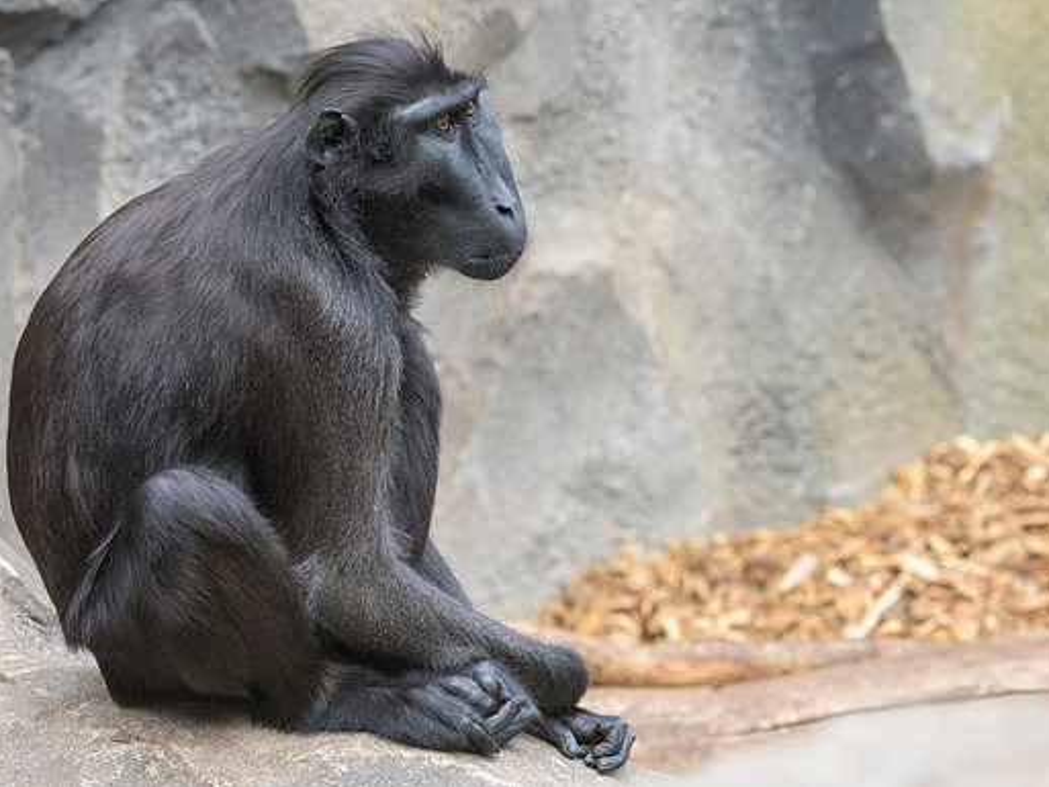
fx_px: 11730
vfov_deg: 3.8
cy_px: 171
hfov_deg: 5.1
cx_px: 412
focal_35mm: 387
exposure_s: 1/200
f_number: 8
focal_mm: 180
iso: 2500
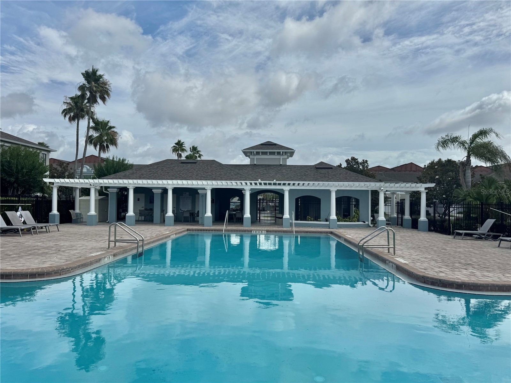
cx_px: 256
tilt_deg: +0.0
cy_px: 192
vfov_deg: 56.8
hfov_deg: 71.6
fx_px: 354
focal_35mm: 24
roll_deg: -0.9
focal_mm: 6.76
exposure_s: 1/9009
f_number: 1.78
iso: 80
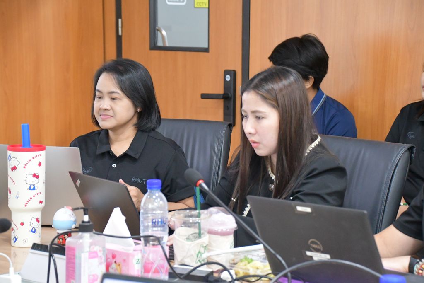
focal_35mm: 105
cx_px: 212
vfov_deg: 13.0
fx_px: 1237
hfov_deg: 19.5
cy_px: 142
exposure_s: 1/125
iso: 9000
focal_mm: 70
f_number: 5
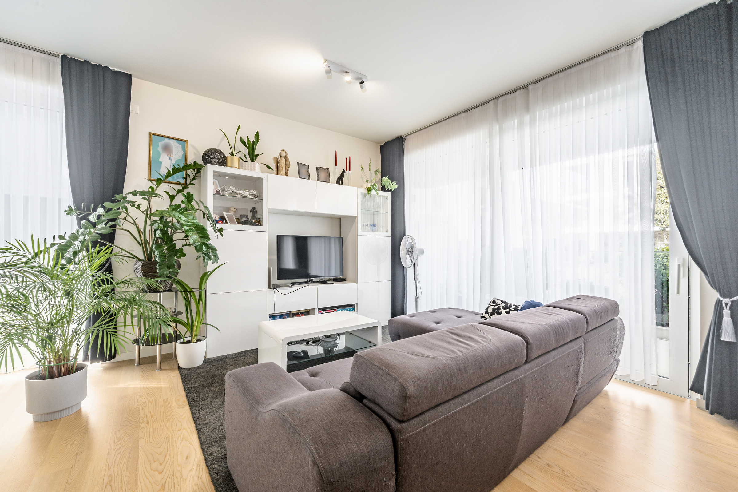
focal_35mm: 14
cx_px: 369
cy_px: 246
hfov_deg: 104.3
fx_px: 287
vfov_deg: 81.2
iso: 250
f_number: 11
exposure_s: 1/60
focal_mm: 14
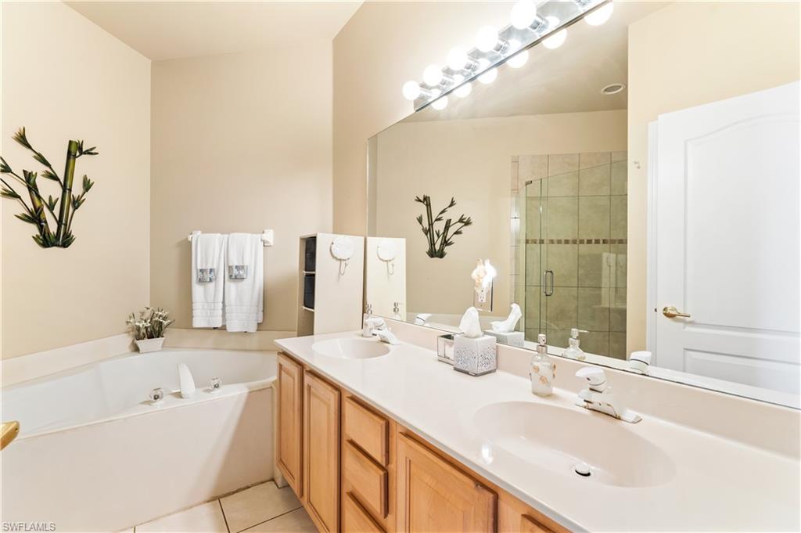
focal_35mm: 16
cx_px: 400
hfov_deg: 97.5
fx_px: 351
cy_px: 266
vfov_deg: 74.3
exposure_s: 1/2.5
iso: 400
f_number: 8
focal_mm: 15.8
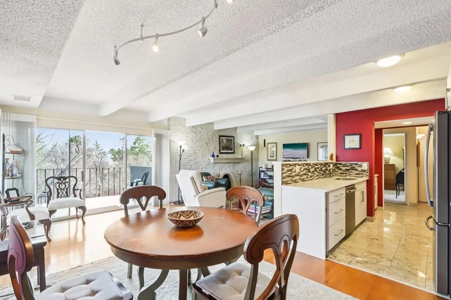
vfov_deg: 73.6
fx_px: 200
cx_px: 214
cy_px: 156
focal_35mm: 16
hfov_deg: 96.7
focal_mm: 10
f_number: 8
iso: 800
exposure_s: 1/8
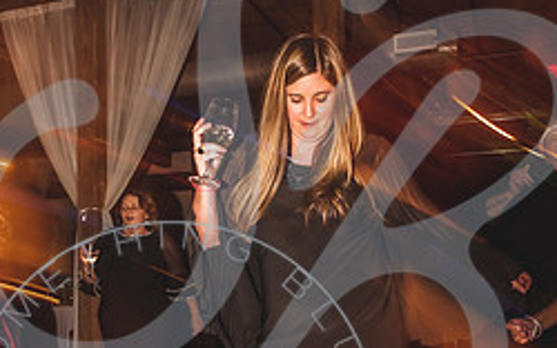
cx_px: 272
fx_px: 668
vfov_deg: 28.8
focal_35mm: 44
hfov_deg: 45.3
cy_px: 259
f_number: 11
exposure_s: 1/6
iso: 1000
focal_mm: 24
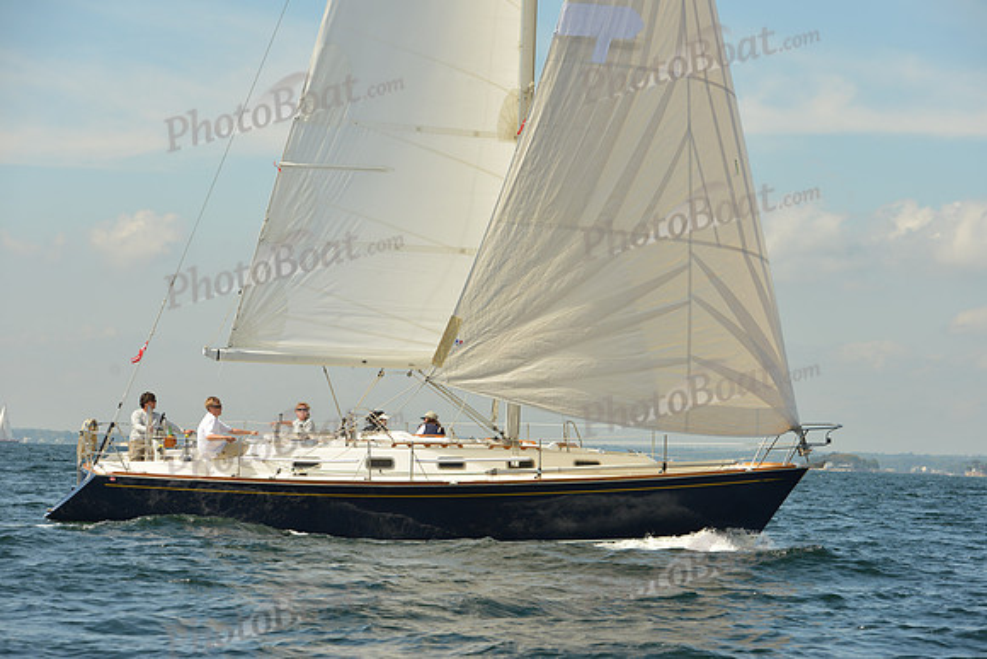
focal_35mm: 120
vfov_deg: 11.4
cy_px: 330
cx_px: 494
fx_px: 3291
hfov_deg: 17.1
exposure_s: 1/1250
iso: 320
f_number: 7.1
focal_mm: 120
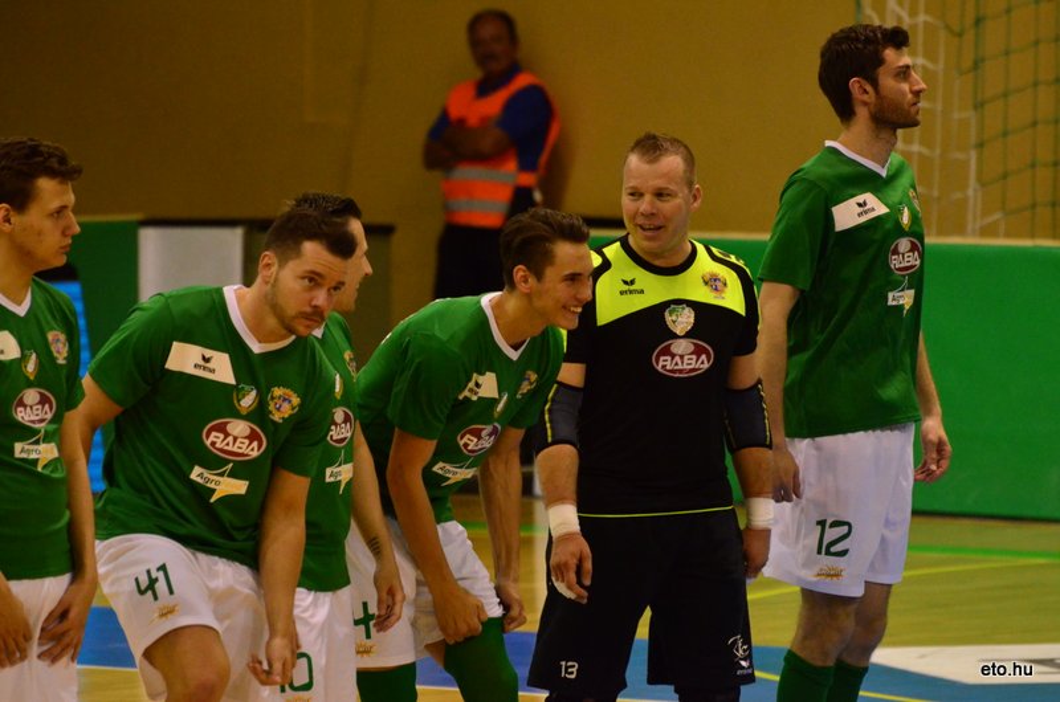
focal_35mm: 390
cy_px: 351
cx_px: 530
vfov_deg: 3.5
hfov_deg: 5.3
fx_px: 11460
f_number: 5.6
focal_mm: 260
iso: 4000
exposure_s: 1/400
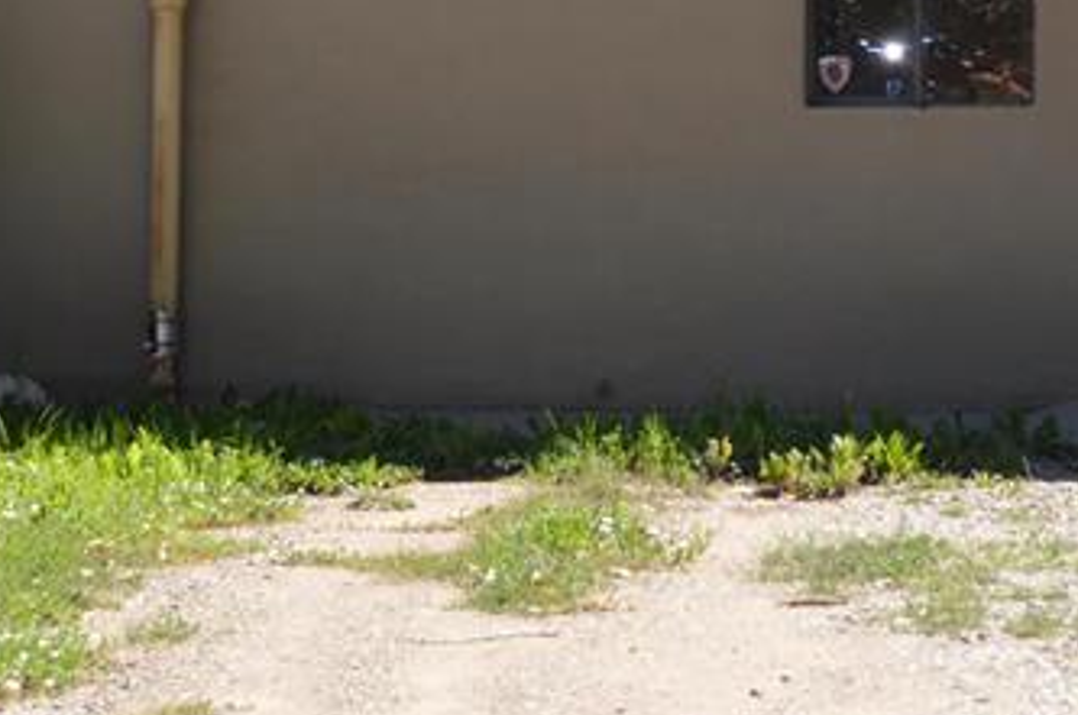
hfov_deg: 12.7
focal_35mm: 162
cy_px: -49
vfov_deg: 8.4
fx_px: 4830
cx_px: 783
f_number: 5.3
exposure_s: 1/200
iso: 100
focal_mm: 35
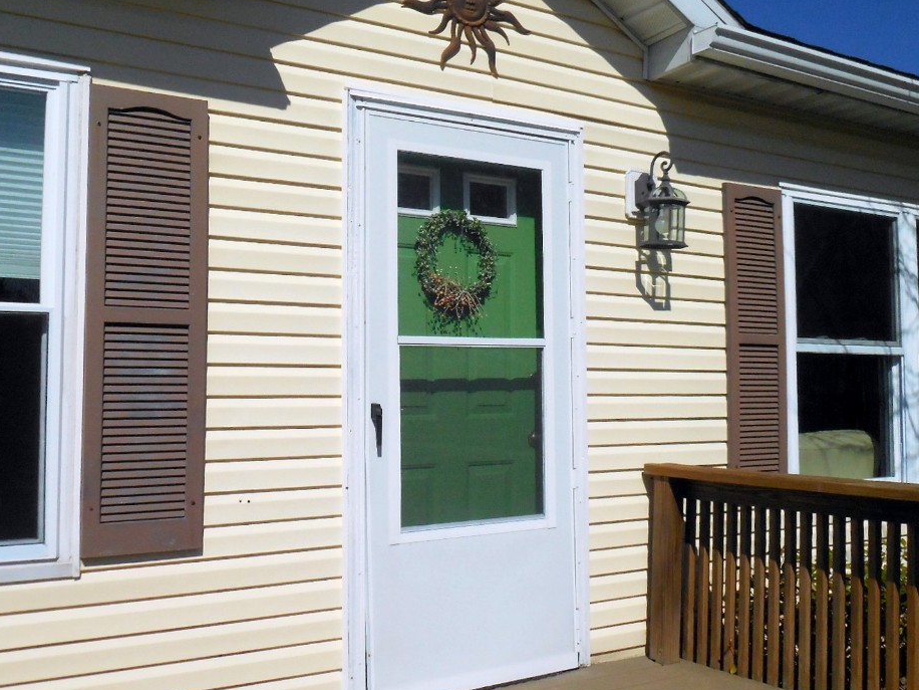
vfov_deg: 37.7
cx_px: 437
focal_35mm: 38
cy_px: 326
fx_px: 1009
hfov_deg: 49.0
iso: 400
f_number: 11.9
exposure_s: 1/1250
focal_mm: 6
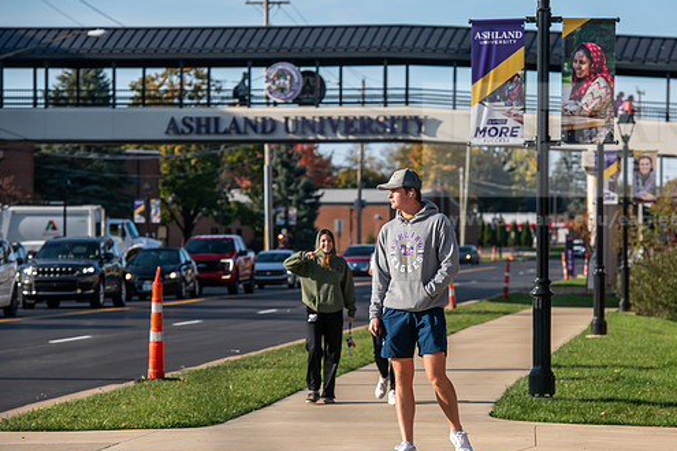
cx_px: 382
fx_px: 3197
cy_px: 248
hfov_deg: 12.1
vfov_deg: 8.1
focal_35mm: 170
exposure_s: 1/400
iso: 64
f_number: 6.3
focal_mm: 145
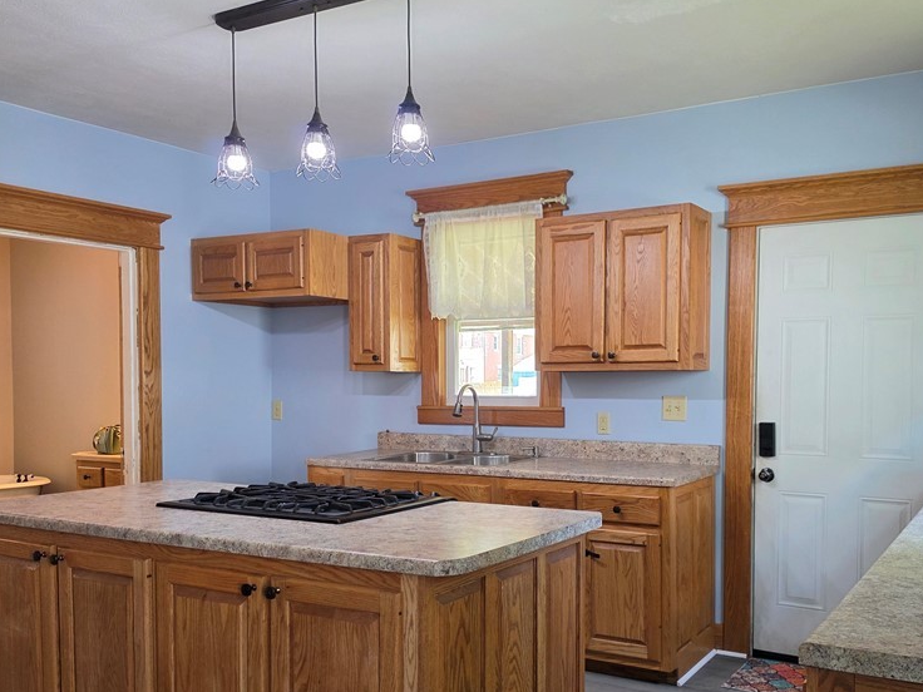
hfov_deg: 56.5
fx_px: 853
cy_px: 406
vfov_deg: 44.0
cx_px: 538
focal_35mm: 32
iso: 200
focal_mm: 6.5
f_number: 1.4
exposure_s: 1/120
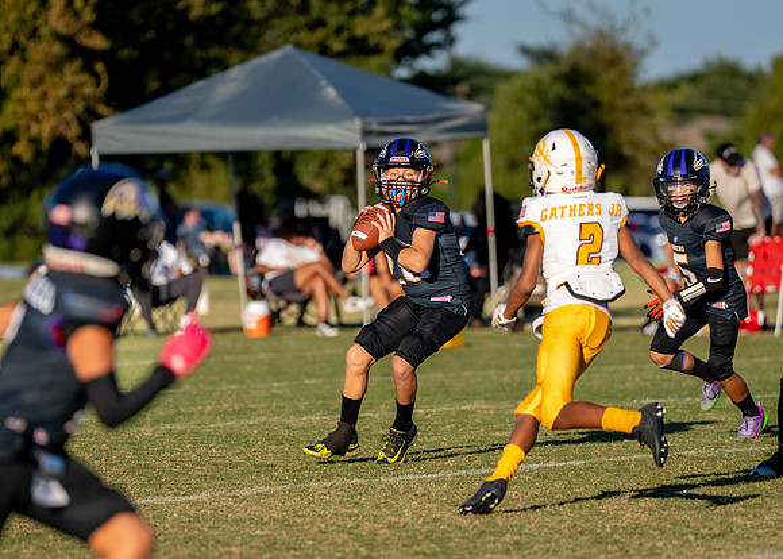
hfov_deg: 5.5
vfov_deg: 3.9
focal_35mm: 369
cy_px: 270
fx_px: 8198
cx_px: 373
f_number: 2.8
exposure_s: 1/3200
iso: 160
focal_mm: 200
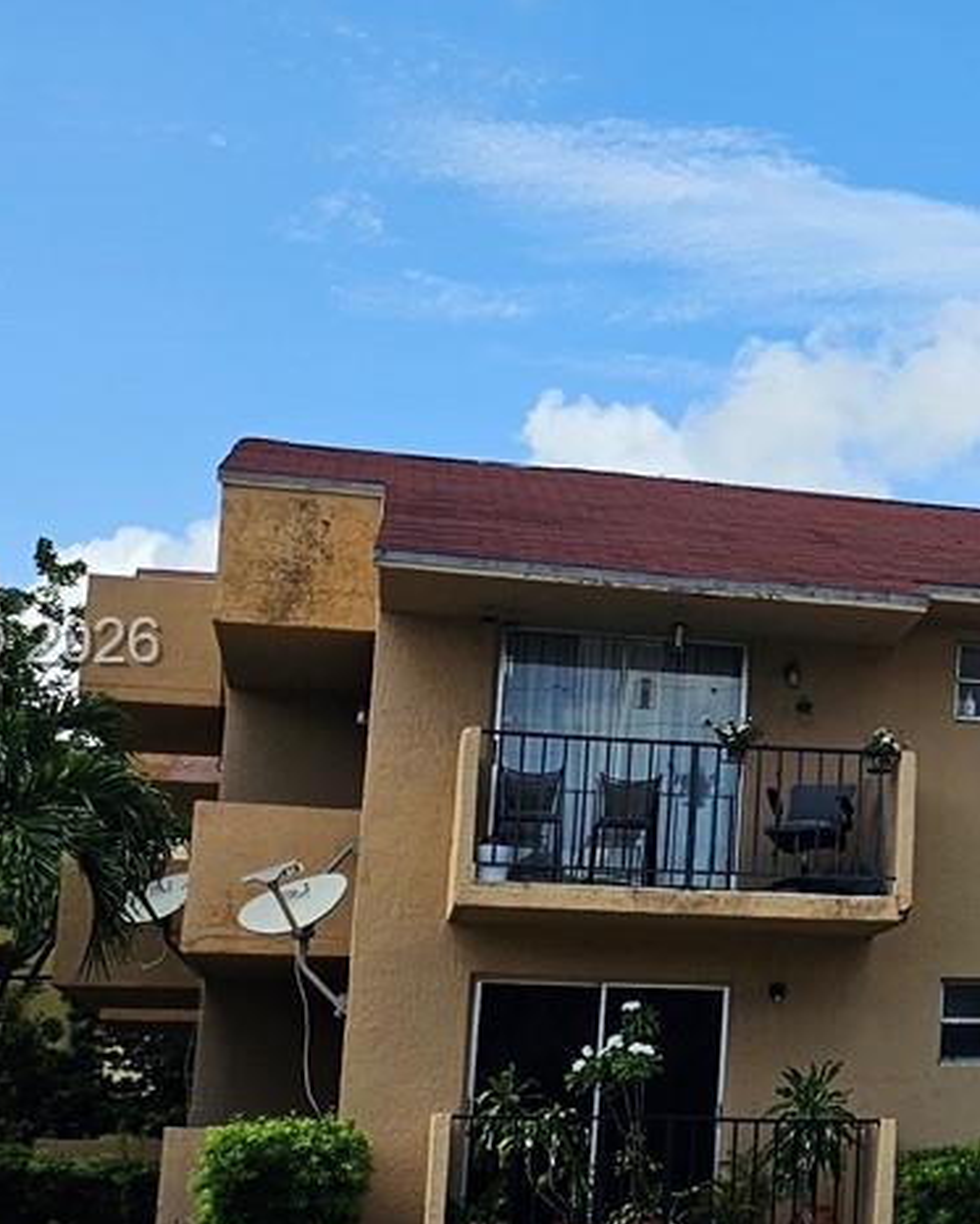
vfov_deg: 24.7
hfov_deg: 17.9
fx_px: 2791
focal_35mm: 77
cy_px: 646
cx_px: 1445
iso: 10
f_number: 1.7
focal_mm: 6.3
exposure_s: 1/1038
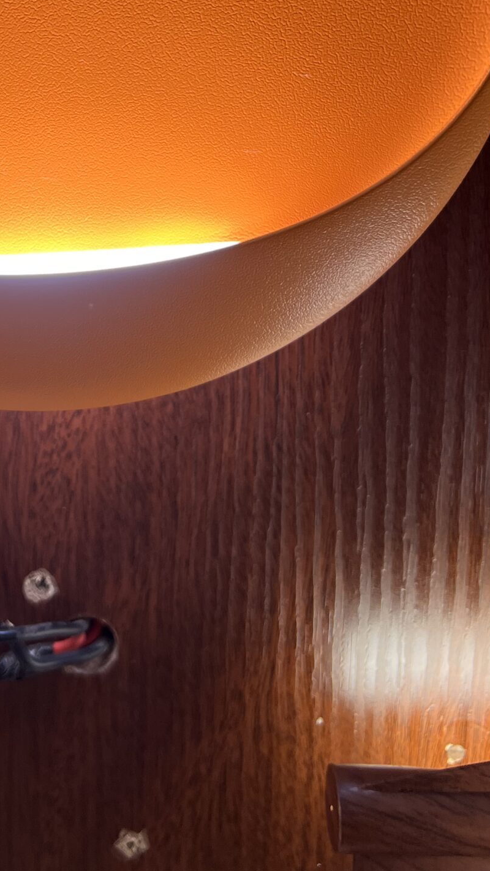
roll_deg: +0.8
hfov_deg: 22.7
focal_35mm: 51
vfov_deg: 38.4
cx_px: 18
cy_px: 128
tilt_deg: -9.0
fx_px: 1178
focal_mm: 5.7
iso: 40
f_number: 1.5
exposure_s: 1/224
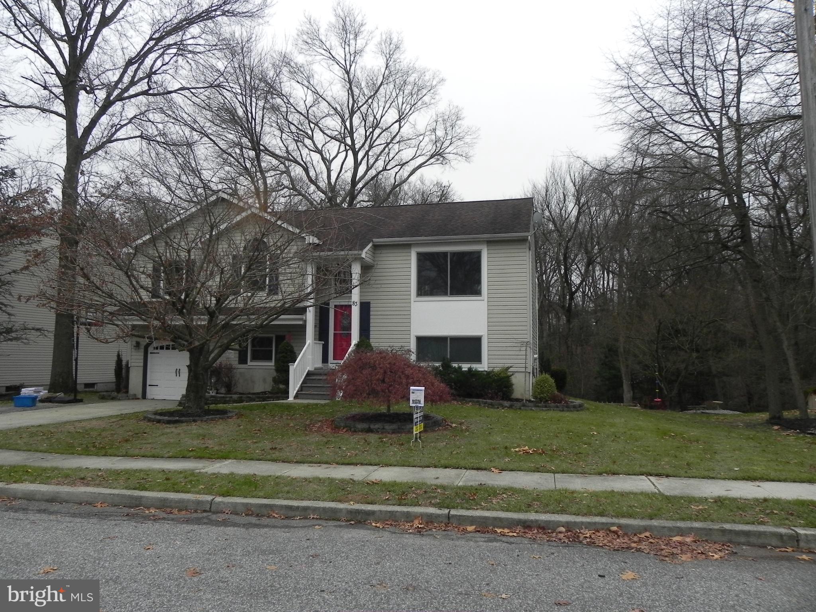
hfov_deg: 67.3
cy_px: 306
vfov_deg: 53.1
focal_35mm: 26
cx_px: 408
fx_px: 613
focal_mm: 4.6
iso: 160
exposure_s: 1/160
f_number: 5
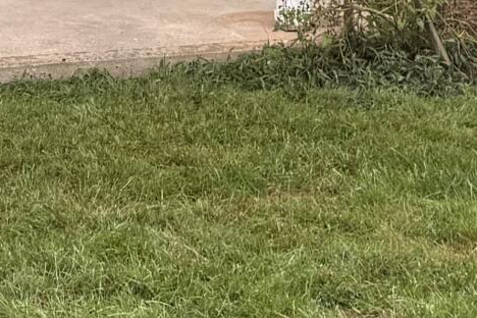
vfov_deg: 8.2
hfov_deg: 12.4
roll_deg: -0.1
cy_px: -322
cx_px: -169
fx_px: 2120
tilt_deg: -3.1
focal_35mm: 160
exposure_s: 1/304
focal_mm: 6.76
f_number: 1.78
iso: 80
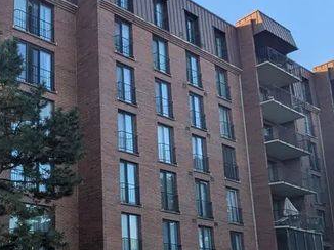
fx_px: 424
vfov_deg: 32.1
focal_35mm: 44
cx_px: -27
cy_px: 194
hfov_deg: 36.8
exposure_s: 1/1174
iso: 51
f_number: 2.2
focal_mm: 1.85
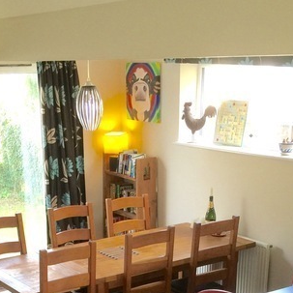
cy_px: 338
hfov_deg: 26.4
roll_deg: +1.5
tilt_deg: -21.4
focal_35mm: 65
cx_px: 111
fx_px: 622
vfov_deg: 24.4
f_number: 2.2
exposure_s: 1/33
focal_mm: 4.15
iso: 40
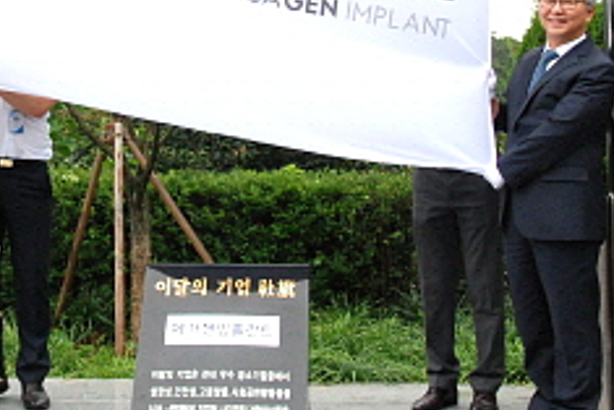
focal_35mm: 83
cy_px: 101
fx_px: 1416
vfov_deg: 16.4
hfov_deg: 24.3
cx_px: 188
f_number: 9
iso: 1250
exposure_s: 1/320
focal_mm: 26
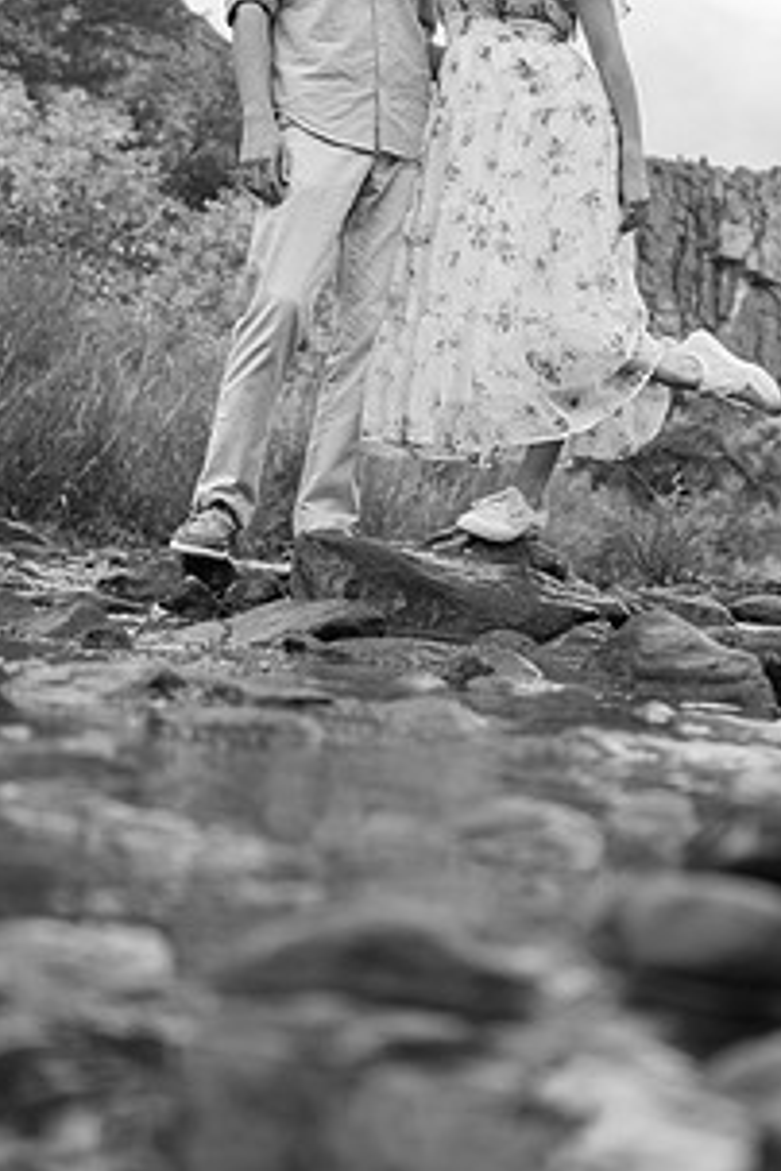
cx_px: 557
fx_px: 1692
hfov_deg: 25.8
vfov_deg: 37.7
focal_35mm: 52
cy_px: 375
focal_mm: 35
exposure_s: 1/250
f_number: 2.8
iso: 250
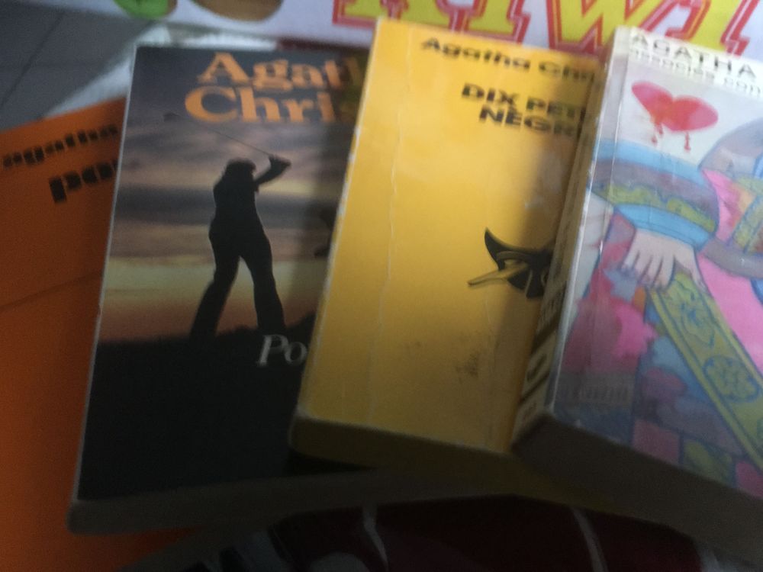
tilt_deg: -46.4
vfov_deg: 48.2
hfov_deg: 61.7
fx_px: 639
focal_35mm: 29
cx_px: 382
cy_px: 286
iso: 320
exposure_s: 1/17
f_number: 2.2
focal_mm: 4.15
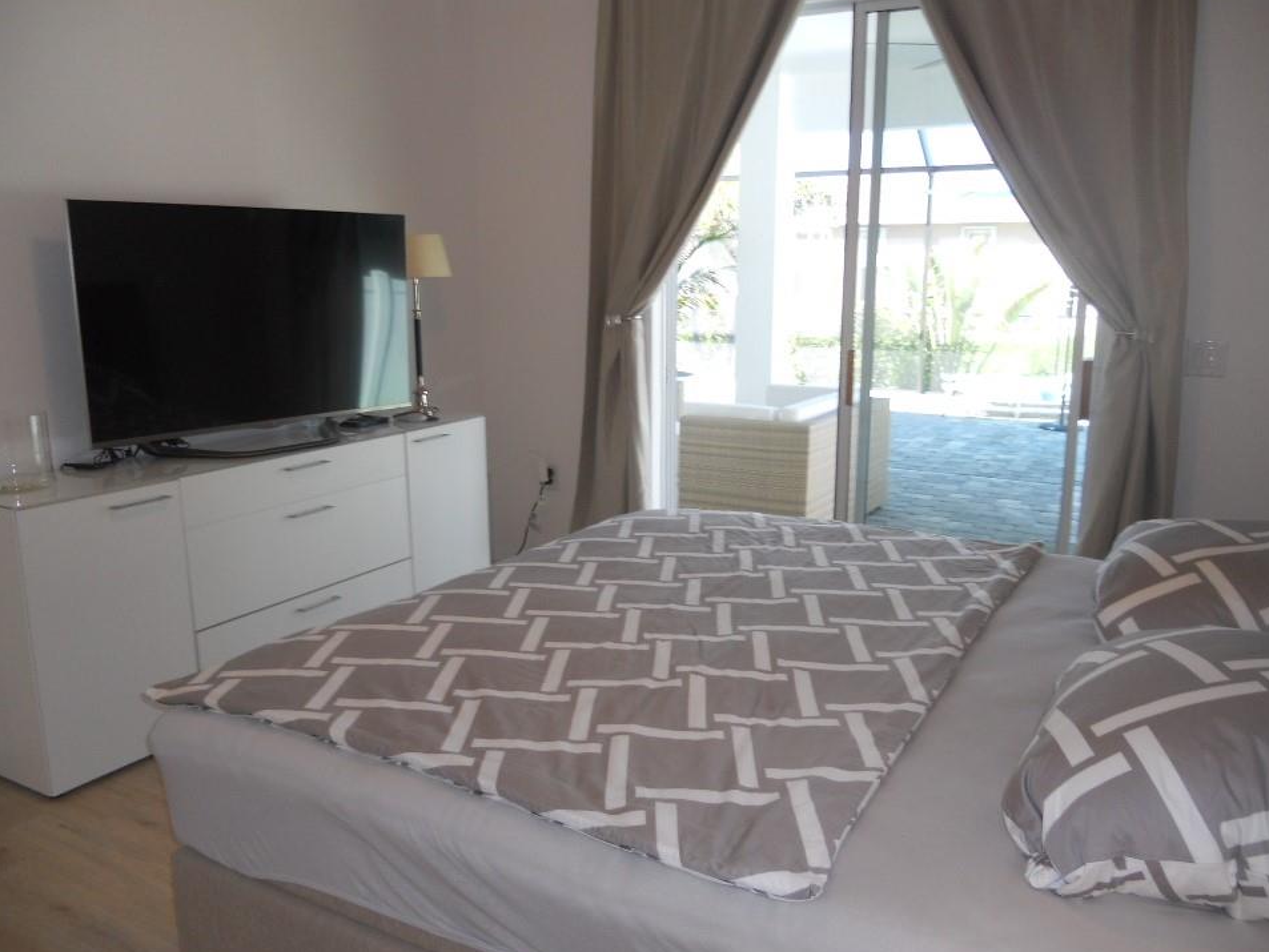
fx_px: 1063
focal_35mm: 29
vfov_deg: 48.2
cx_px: 635
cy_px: 501
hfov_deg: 61.7
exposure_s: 1/30
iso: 80
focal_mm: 4.9
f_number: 3.2
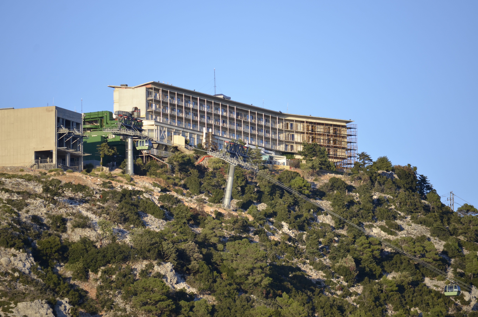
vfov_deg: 4.6
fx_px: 3975
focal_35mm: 300
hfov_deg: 6.9
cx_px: 239
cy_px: 158
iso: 250
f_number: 5.6
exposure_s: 1/500
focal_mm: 200
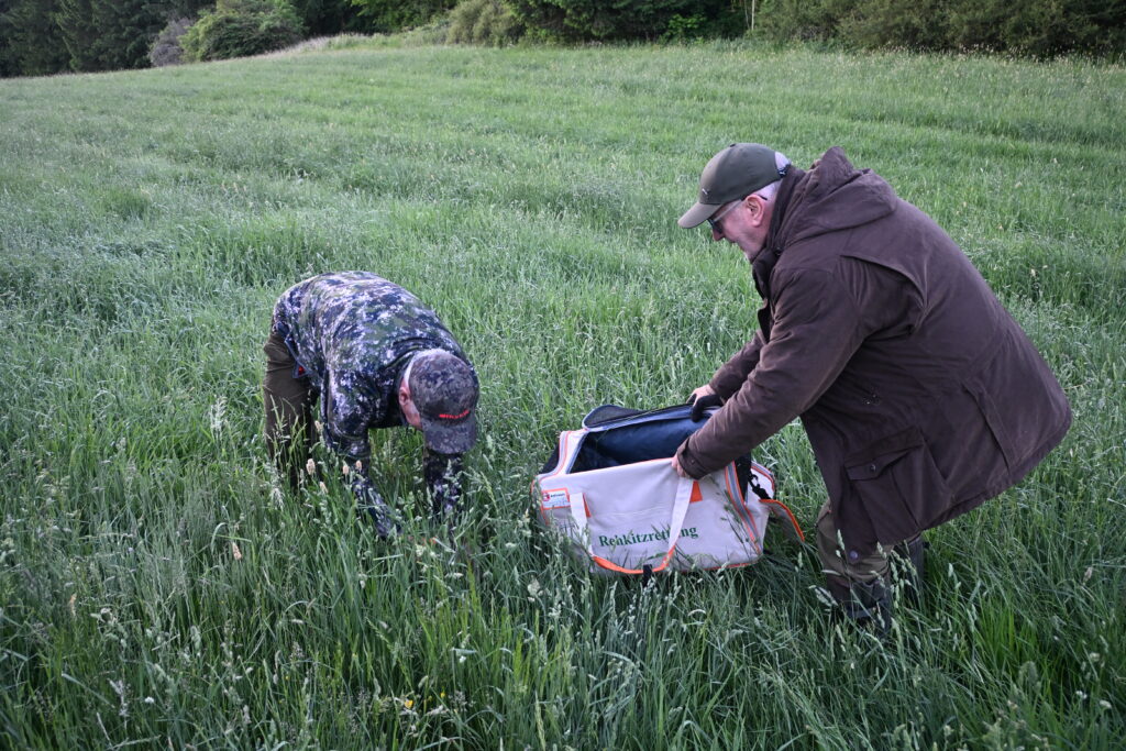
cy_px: 376
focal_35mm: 31
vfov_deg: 42.7
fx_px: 962
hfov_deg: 60.7
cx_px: 563
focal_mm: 20.5
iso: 400
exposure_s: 1/100
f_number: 3.8
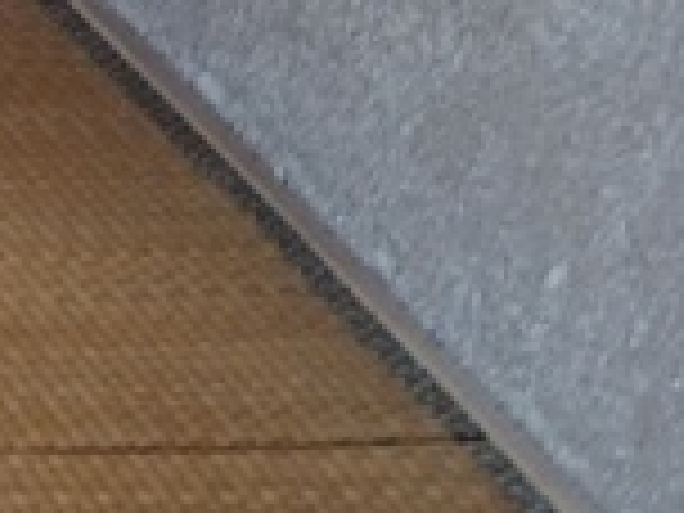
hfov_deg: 9.4
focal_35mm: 171
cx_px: -1269
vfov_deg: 8.1
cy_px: -648
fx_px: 3379
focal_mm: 3.86
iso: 40
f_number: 1.8
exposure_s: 1/50
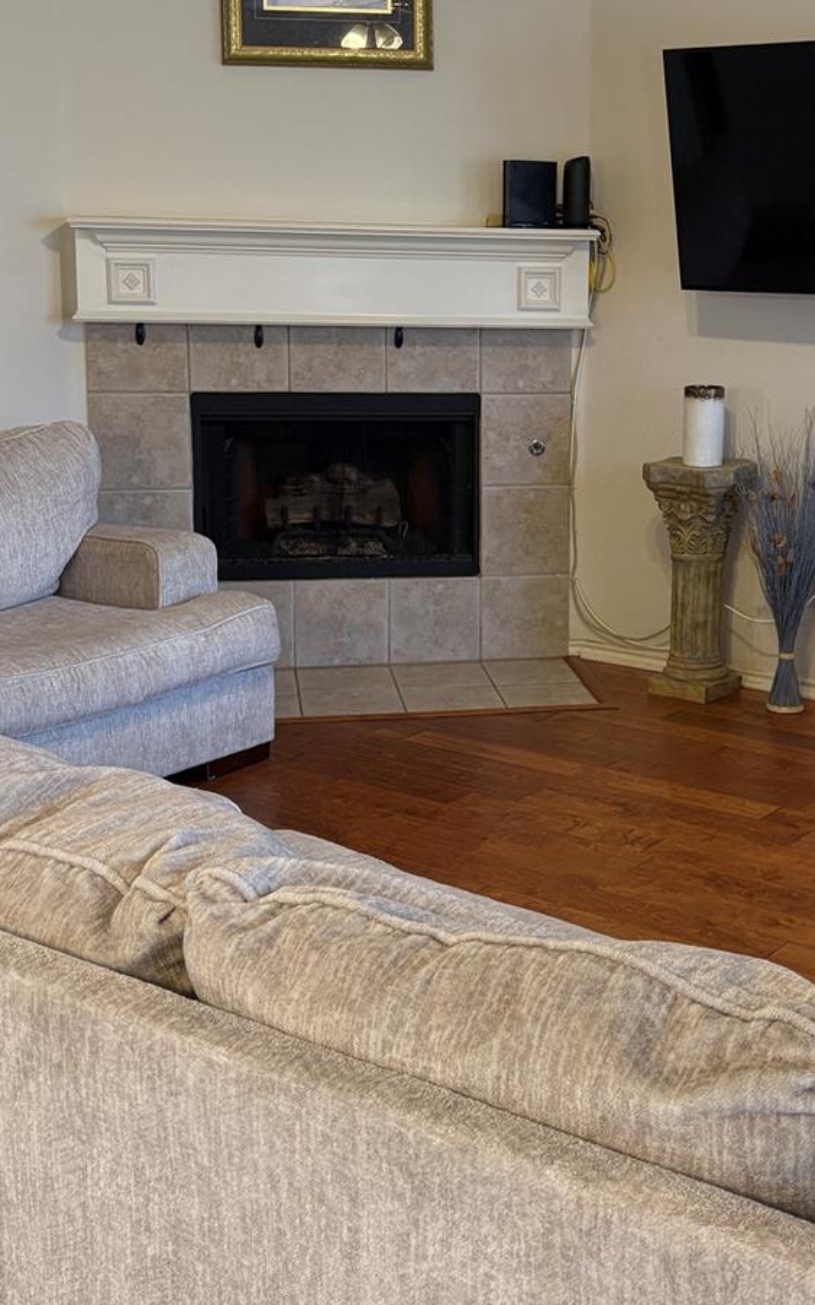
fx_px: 1671
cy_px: 530
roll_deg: -0.7
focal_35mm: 47
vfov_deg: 42.5
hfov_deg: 27.1
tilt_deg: -10.0
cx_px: 594
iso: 160
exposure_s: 1/60
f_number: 1.6
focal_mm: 5.96
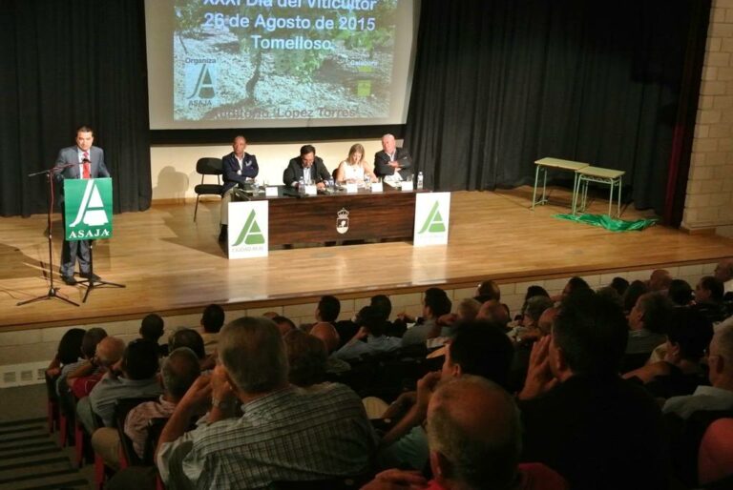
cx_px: 366
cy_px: 245
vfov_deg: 28.7
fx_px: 958
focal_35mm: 47
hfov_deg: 41.9
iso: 3200
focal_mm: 17.7
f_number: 4.5
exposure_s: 1/50
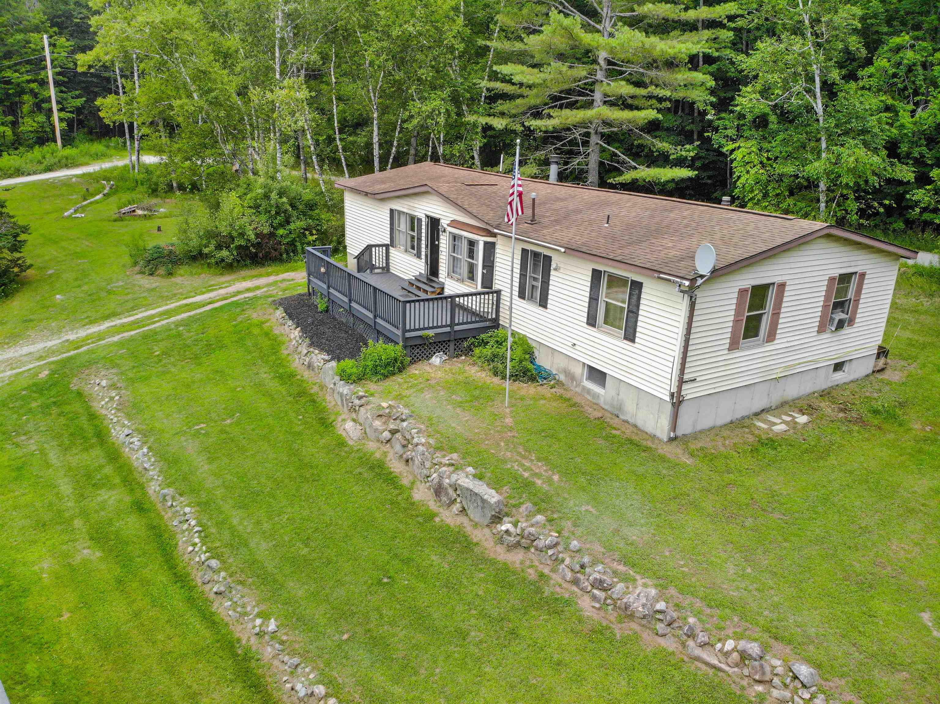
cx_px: 470
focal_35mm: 24
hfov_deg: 71.6
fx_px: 652
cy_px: 352
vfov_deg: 56.8
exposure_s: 1/30
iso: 200
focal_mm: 4.5
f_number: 2.8
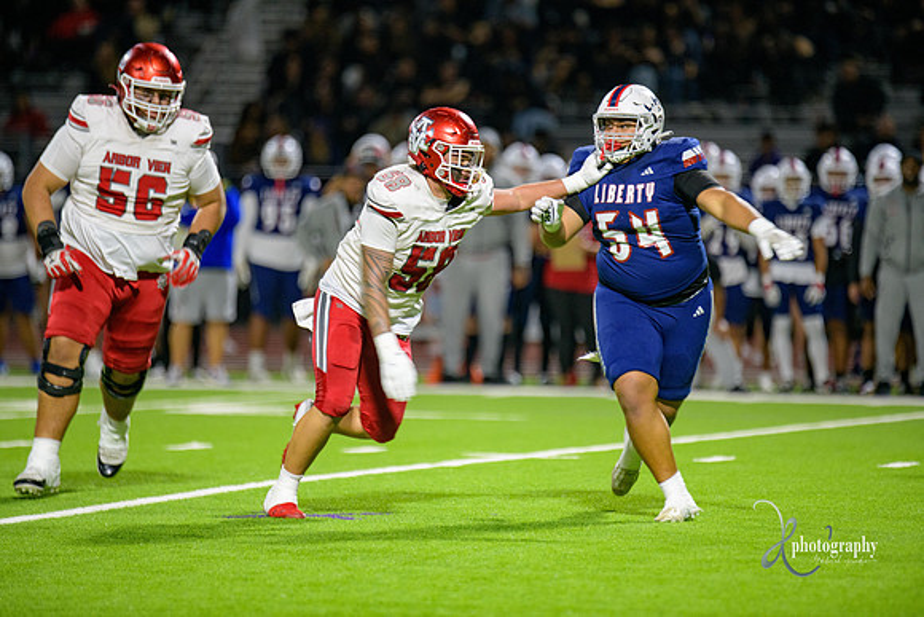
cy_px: 308
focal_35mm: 300
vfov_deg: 4.6
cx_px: 462
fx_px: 7701
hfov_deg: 6.9
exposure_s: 1/250
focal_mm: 300
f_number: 2.8
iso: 2000
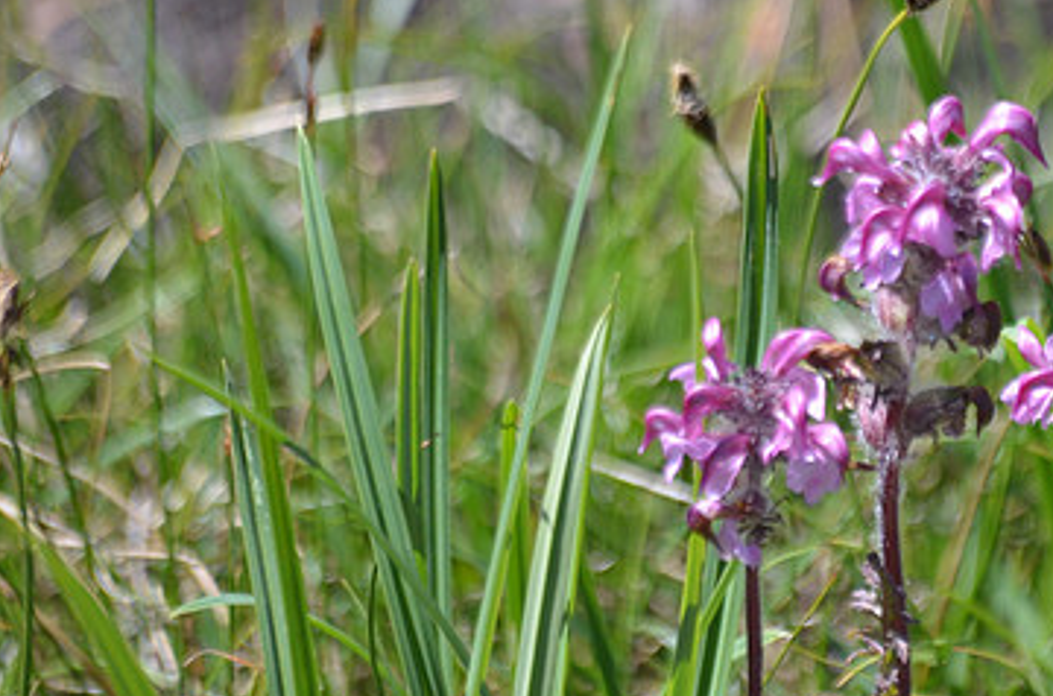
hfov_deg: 2.8
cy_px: 199
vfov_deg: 1.9
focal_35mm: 726
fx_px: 21180
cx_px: 725
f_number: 5.6
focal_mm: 300
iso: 800
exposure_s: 1/500
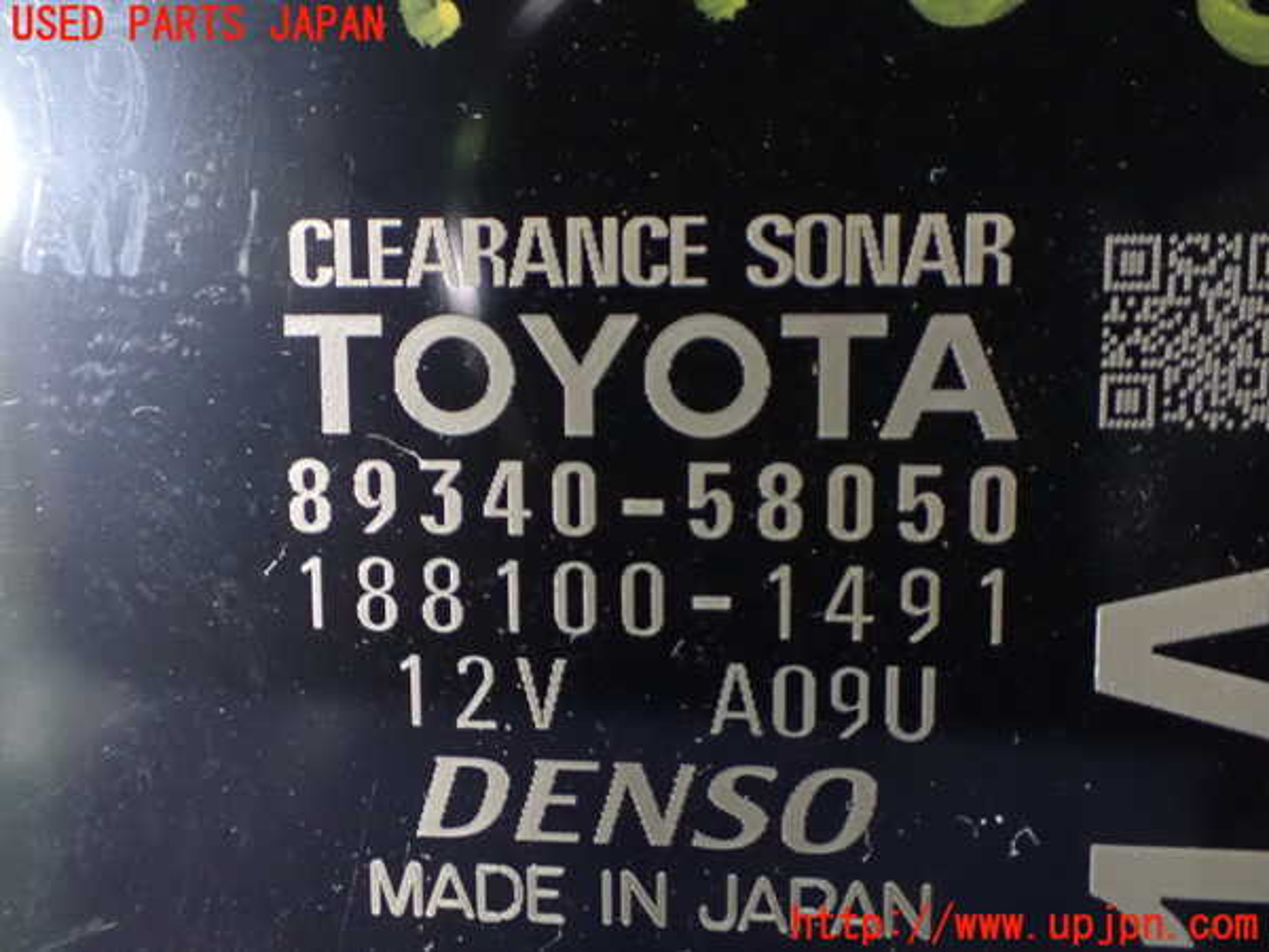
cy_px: 476
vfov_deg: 35.1
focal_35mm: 41
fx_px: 1503
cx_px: 634
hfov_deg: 45.8
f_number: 2.8
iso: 1600
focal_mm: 7.31
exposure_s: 1/20
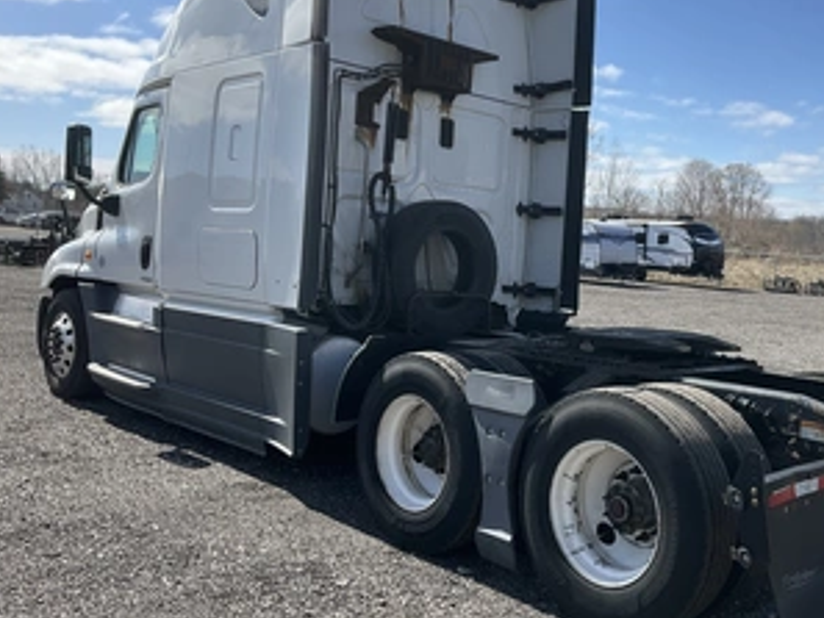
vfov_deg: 36.8
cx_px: 535
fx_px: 929
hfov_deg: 47.2
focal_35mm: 39
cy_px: 261
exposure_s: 1/1984
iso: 25
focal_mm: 3
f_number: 1.8
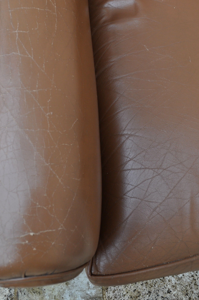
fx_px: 382
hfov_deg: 29.1
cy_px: 83
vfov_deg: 41.8
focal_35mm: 46
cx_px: 80
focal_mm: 20
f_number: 5.6
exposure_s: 1/125
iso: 280
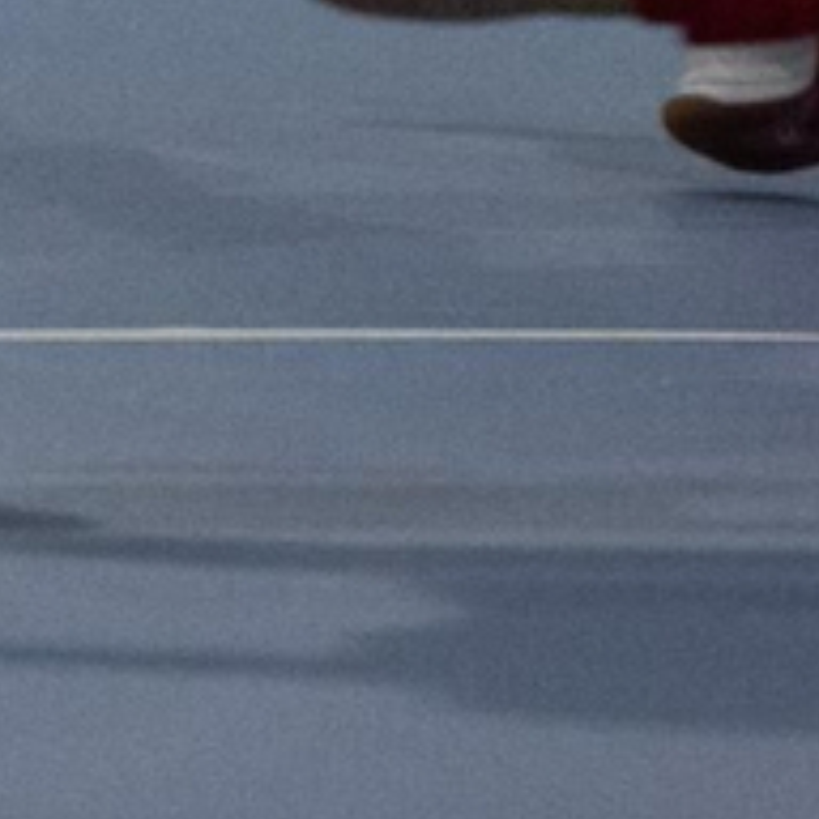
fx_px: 46629
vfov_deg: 1.0
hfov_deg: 1.0
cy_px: -1732
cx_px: -1339
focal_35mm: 1742
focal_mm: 200
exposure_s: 1/800
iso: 5000
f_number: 2.8
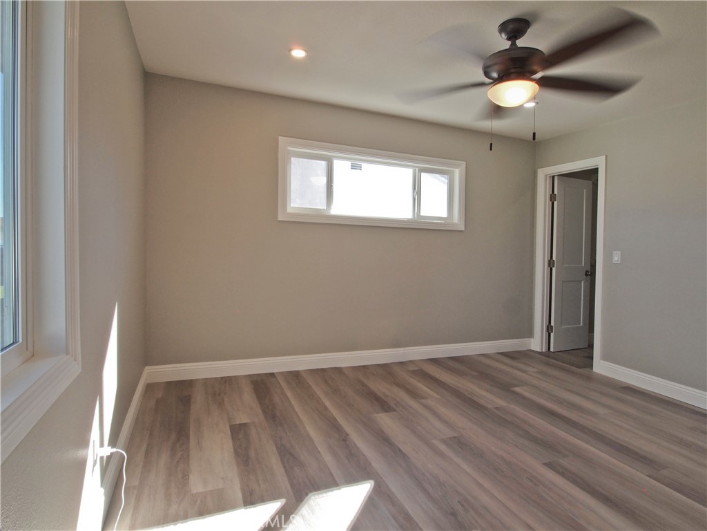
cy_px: 266
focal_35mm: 18
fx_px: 368
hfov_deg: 87.8
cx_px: 354
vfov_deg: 71.6
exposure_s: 1/15
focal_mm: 9
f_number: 13
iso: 200
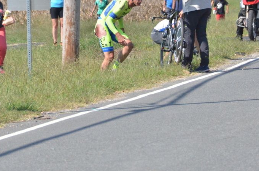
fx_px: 3798
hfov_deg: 3.9
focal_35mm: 529
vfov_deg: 2.6
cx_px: 119
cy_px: 33
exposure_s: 1/6400
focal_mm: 200
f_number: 10
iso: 3200
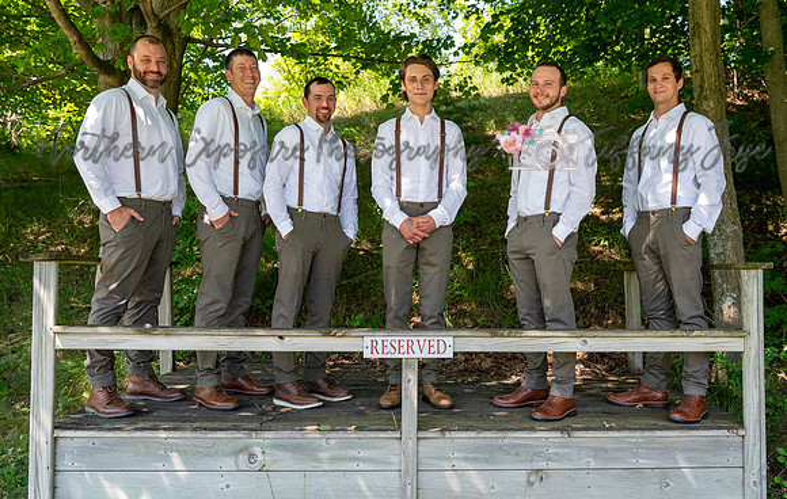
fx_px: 716
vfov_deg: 38.5
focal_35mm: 33
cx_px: 432
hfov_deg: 57.5
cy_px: 242
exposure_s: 1/250
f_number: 4
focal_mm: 29
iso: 280
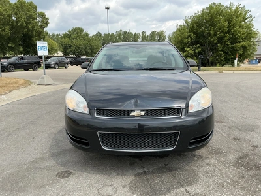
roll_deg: +1.3
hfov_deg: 63.4
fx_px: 211
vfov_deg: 49.7
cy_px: 98
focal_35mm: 28
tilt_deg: -8.4
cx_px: 130
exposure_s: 1/1250
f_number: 1.8
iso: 25
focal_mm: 3
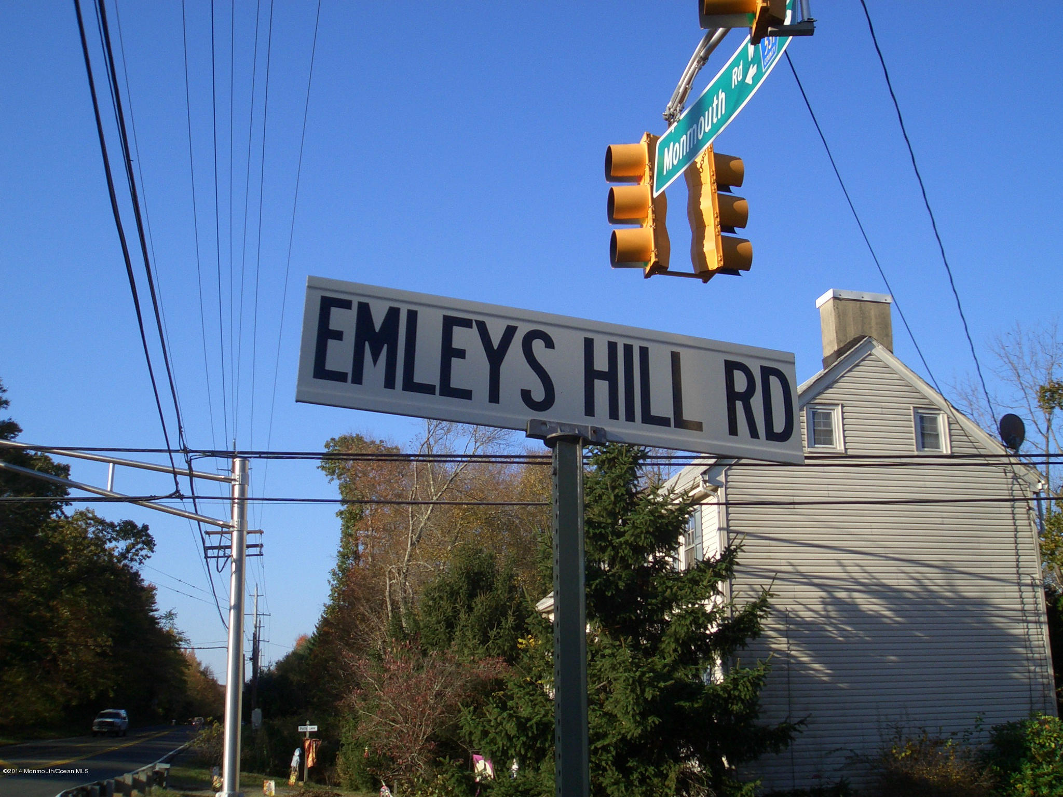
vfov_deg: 39.7
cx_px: 532
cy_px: 398
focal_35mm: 36
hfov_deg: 51.4
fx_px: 1106
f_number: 4
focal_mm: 4.8
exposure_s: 1/500
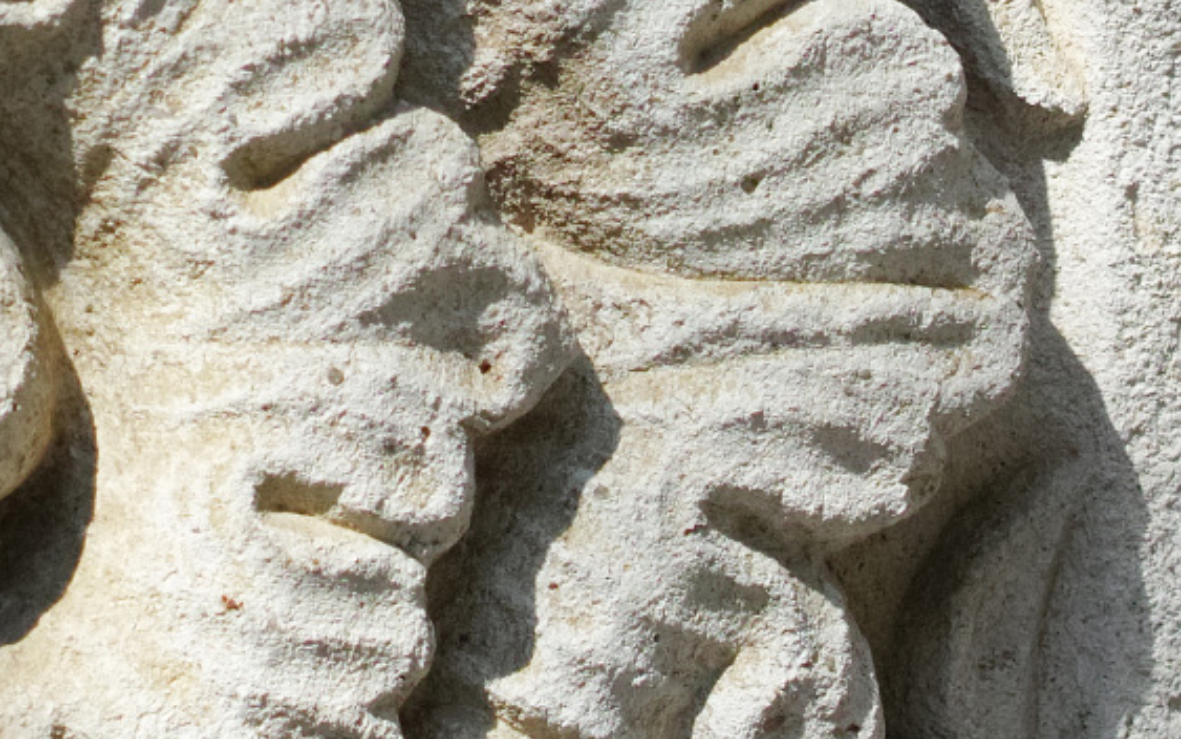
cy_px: 377
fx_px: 1835
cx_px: 459
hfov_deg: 35.5
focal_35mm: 57
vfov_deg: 22.8
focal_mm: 30
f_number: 2.8
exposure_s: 1/250
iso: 100
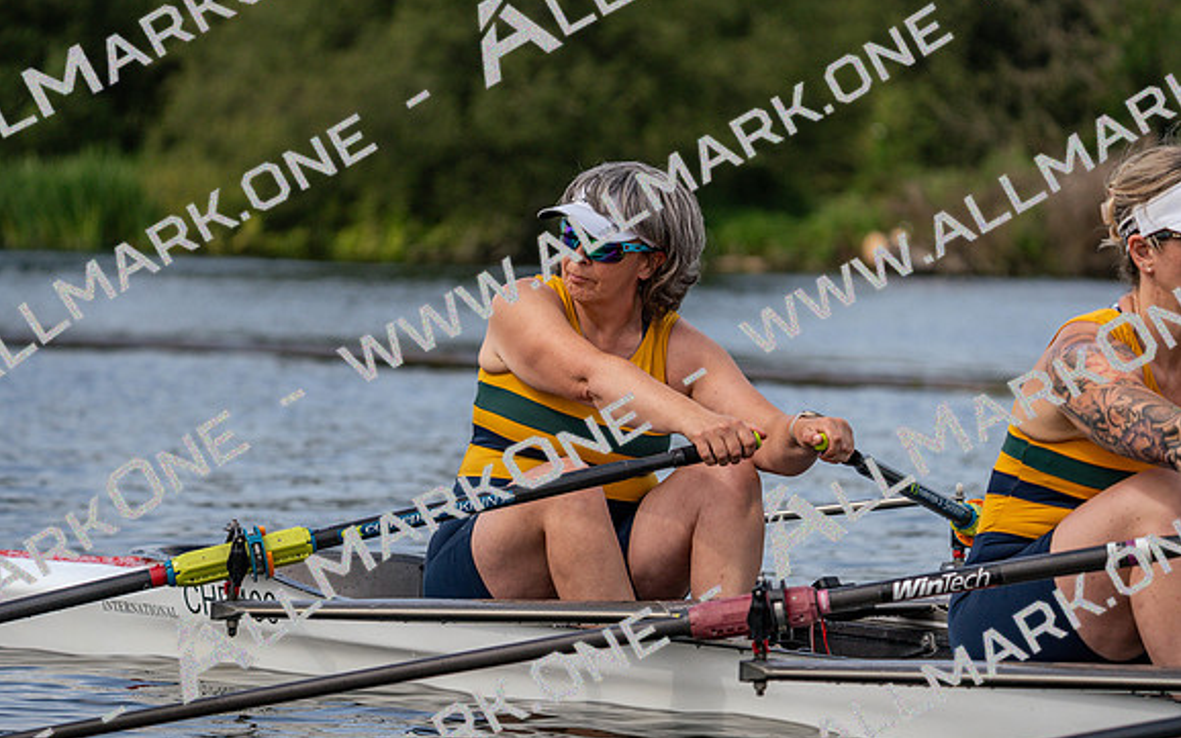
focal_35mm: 219
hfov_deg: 9.6
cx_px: 590
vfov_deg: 6.0
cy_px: 387
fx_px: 7047
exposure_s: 1/1600
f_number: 5.6
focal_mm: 214
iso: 320
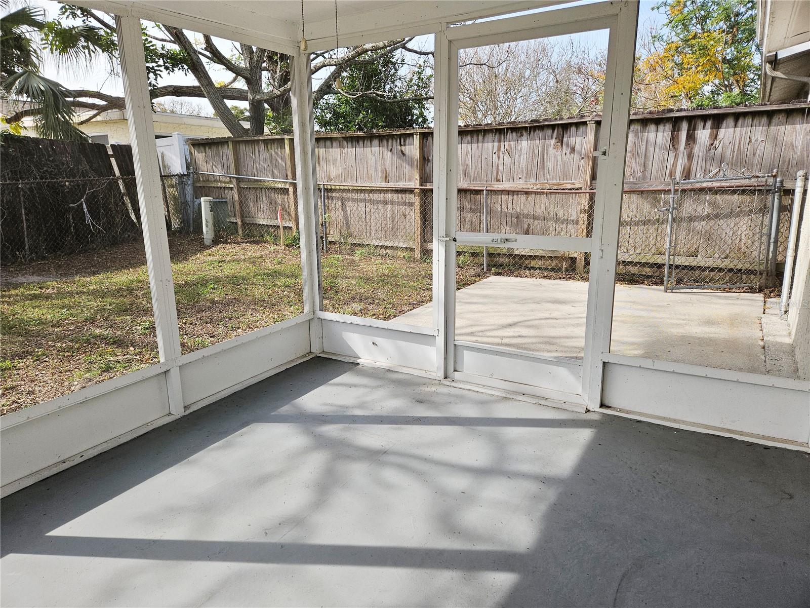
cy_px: 304
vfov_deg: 58.9
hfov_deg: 73.9
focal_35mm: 23
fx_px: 538
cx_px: 405
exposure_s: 1/548
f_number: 1.8
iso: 25
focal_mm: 5.4
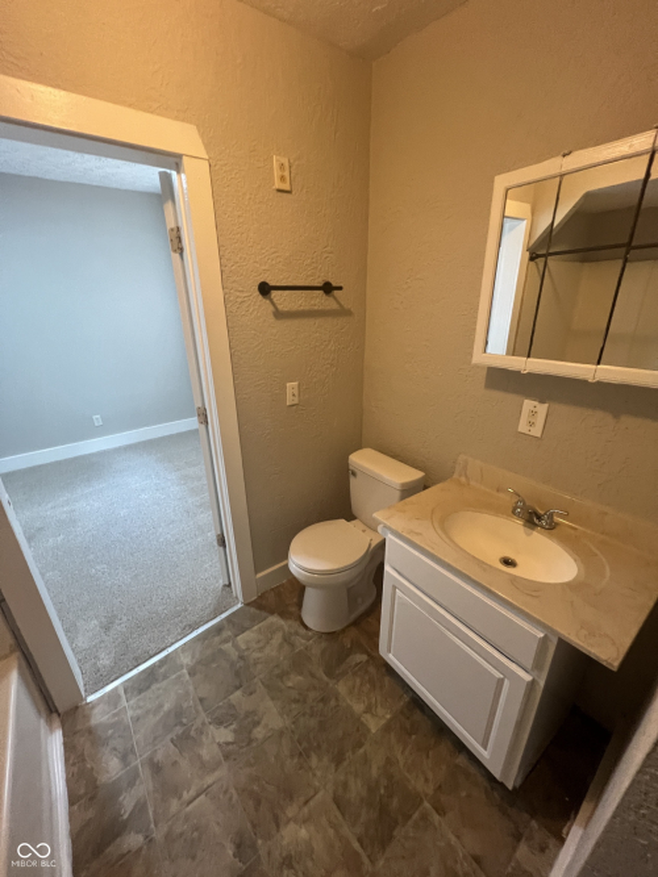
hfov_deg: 89.9
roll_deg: -0.1
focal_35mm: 13
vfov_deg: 106.2
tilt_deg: -21.1
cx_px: 329
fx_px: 330
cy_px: 438
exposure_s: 1/60
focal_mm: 1.57
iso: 320
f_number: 1.8
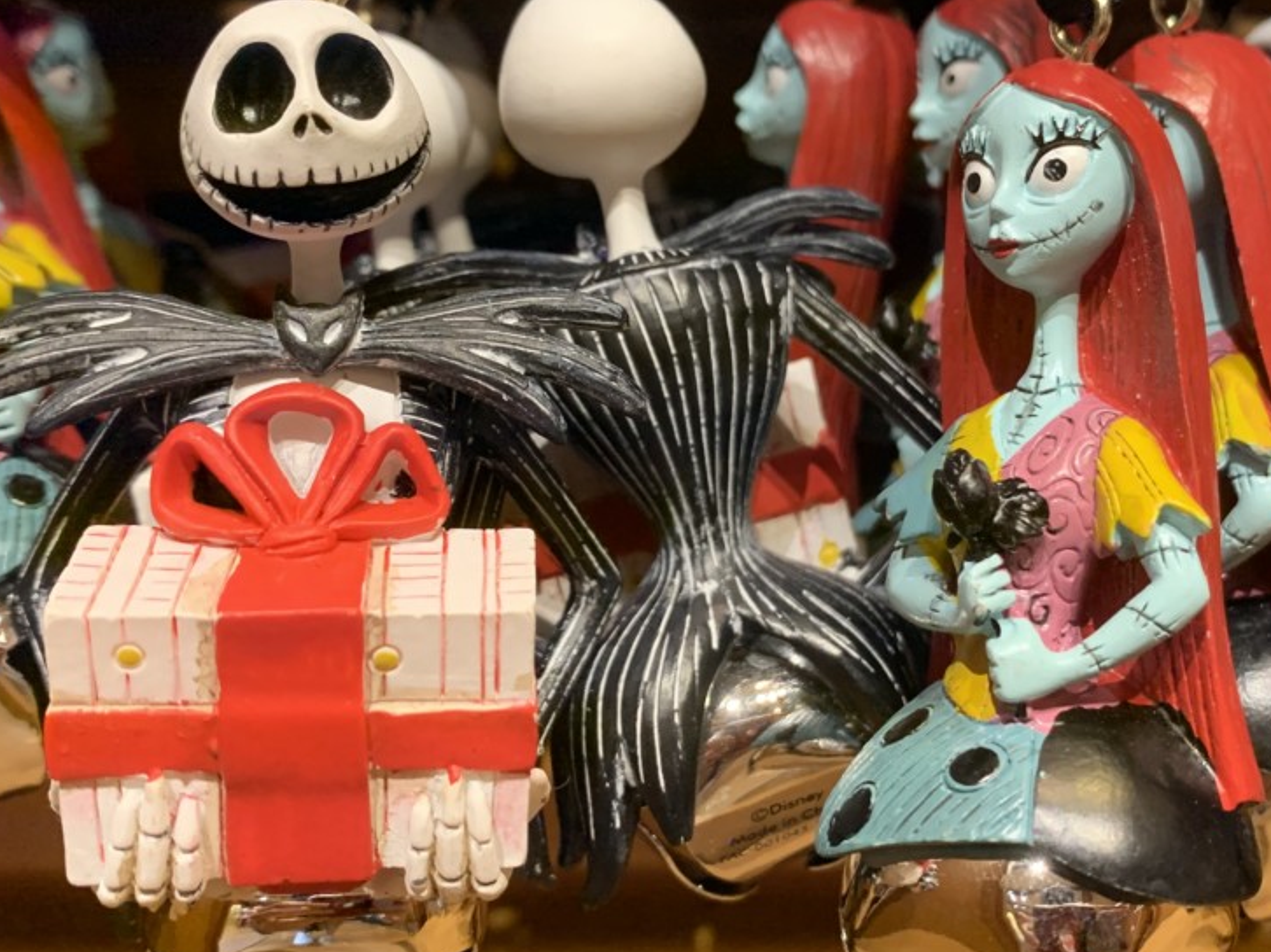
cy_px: 418
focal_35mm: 43
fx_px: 1578
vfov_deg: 33.5
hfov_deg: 43.7
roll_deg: -1.9
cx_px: 749
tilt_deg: -15.3
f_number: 1.8
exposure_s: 1/60
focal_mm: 4.25
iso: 320
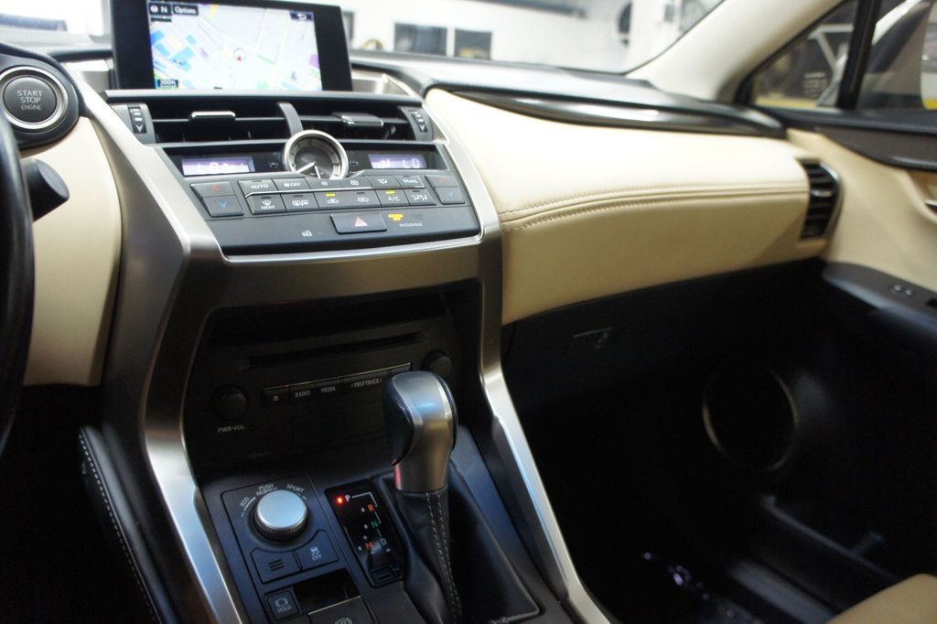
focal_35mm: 27
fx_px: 702
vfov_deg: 47.9
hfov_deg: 67.4
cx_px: 468
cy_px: 312
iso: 1000
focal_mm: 18
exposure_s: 1/30
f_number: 3.5
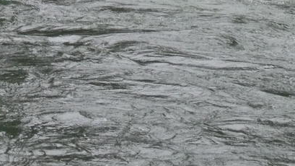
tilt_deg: +3.4
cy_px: -243
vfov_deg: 7.6
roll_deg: -1.2
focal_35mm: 149
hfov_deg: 14.4
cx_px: 180
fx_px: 1165
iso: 50
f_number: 2.4
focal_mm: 4.28
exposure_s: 1/824
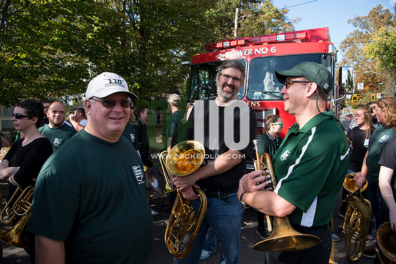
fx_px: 264
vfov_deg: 53.2
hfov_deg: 73.7
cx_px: 198
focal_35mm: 24
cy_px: 132
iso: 250
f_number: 4.5
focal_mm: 24
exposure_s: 1/640
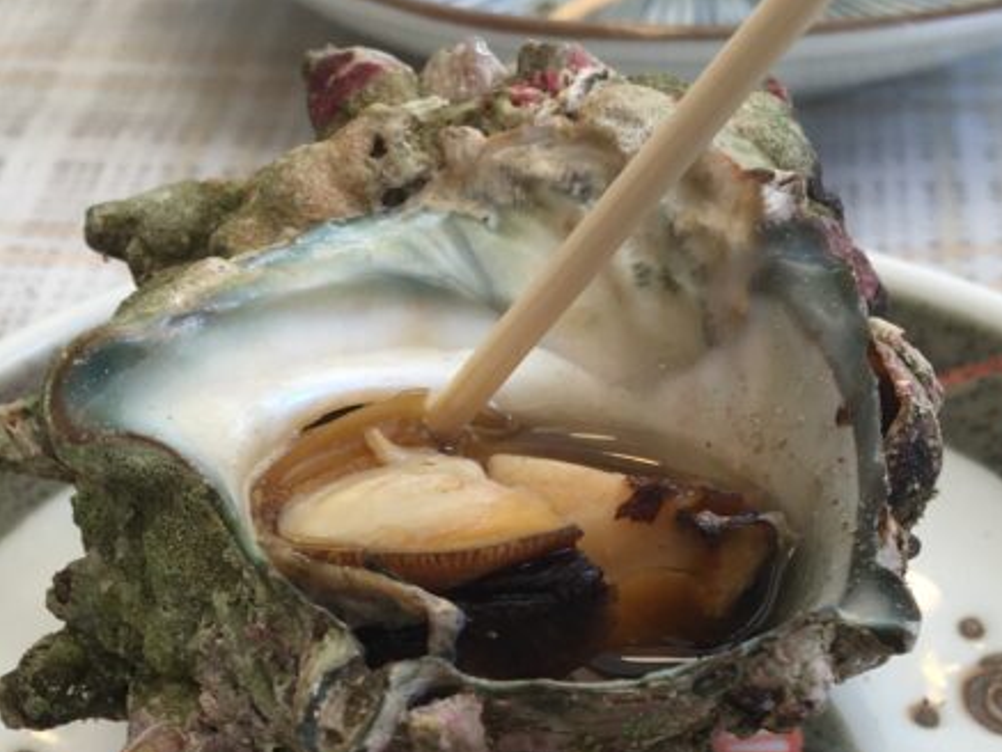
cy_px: 786
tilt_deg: -44.9
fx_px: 1969
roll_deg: +3.8
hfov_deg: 28.5
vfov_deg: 20.8
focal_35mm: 68
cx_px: 438
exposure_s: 1/60
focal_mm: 4.15
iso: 25
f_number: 2.2
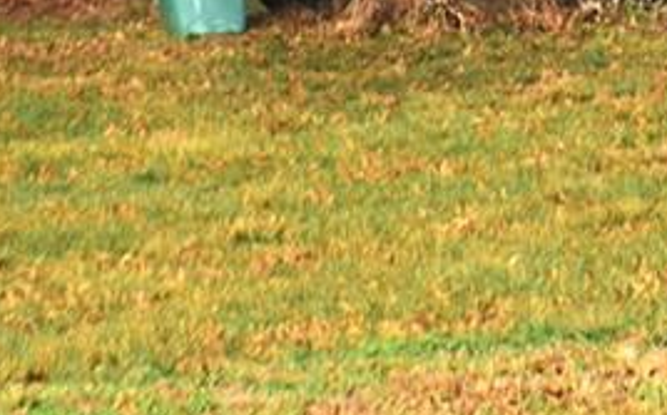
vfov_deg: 4.6
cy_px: -350
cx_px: 505
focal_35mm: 281
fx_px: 5104
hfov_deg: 7.5
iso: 400
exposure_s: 1/500
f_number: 8
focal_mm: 48
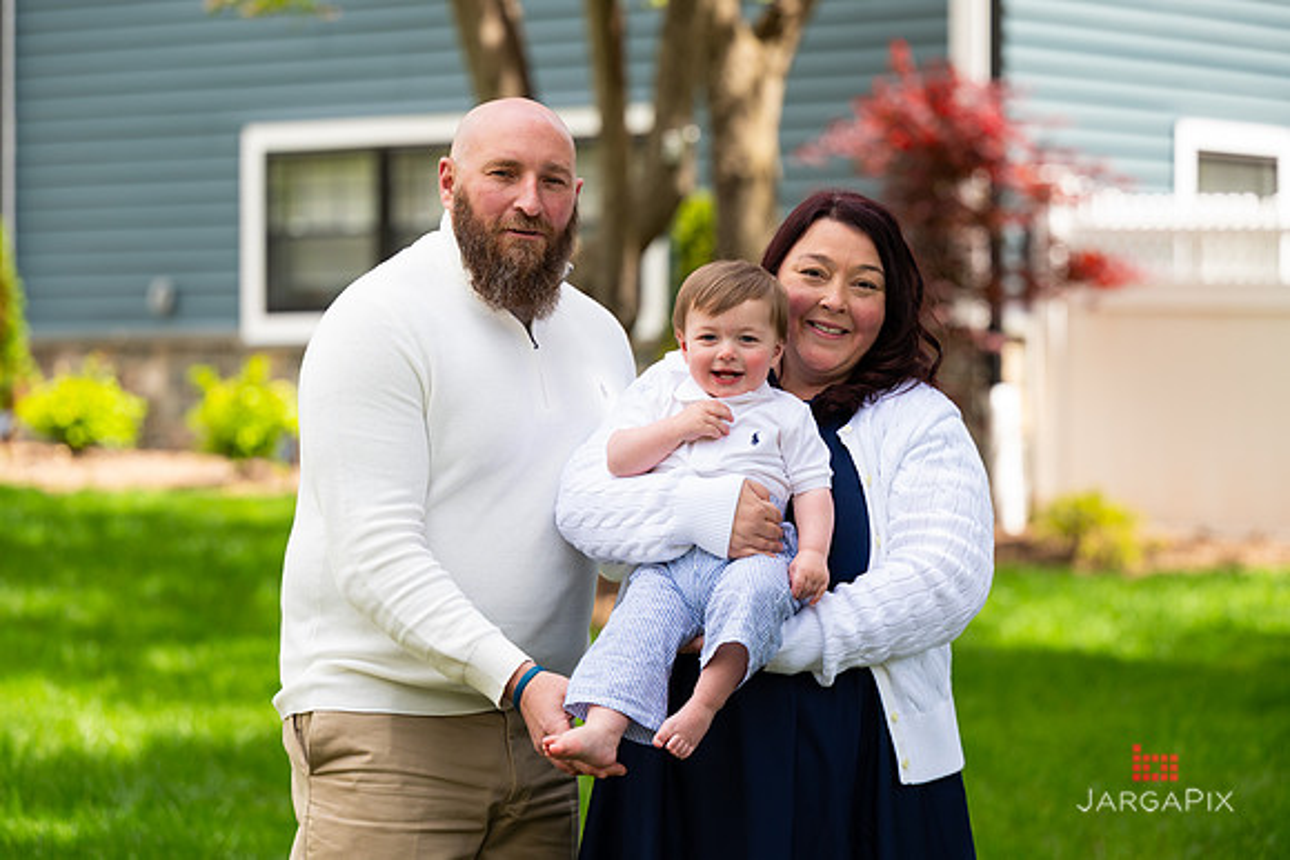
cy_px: 409
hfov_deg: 16.1
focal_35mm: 128
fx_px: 4573
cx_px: 649
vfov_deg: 10.8
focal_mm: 115
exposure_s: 1/1000
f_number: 3.2
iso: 200
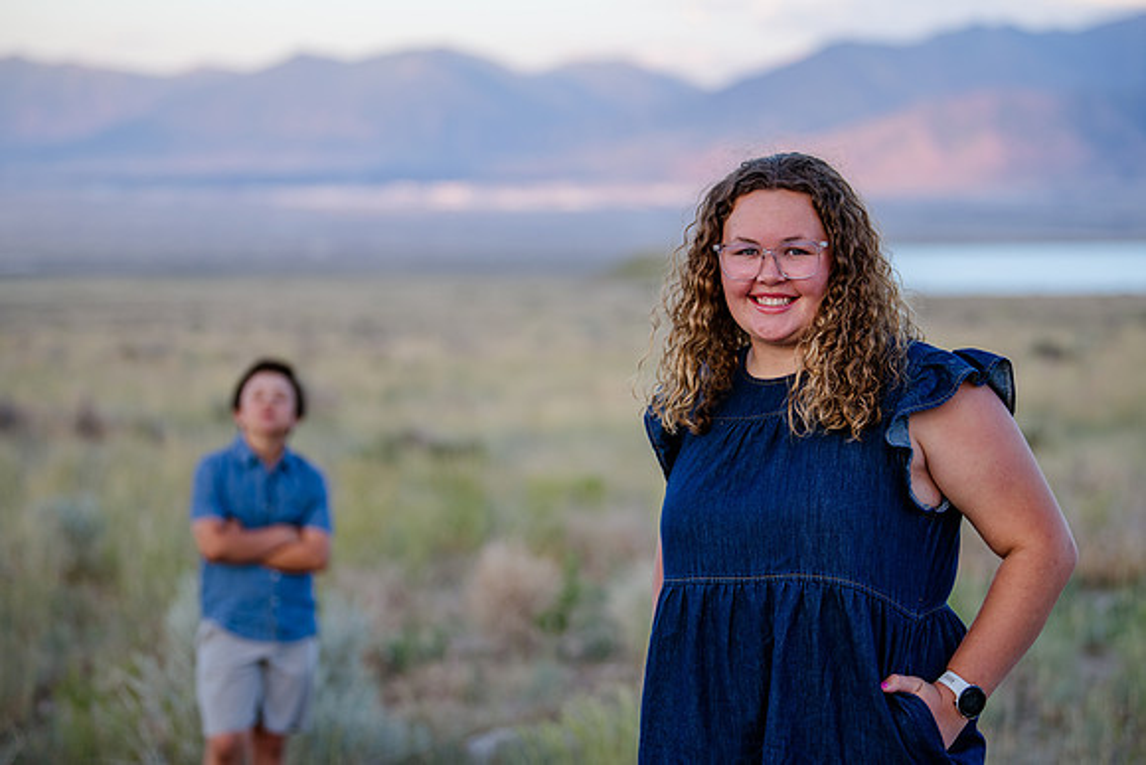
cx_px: 563
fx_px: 3124
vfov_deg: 14.0
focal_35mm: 98
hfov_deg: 20.8
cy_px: 382
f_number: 2.8
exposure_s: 1/200
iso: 200
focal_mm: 95
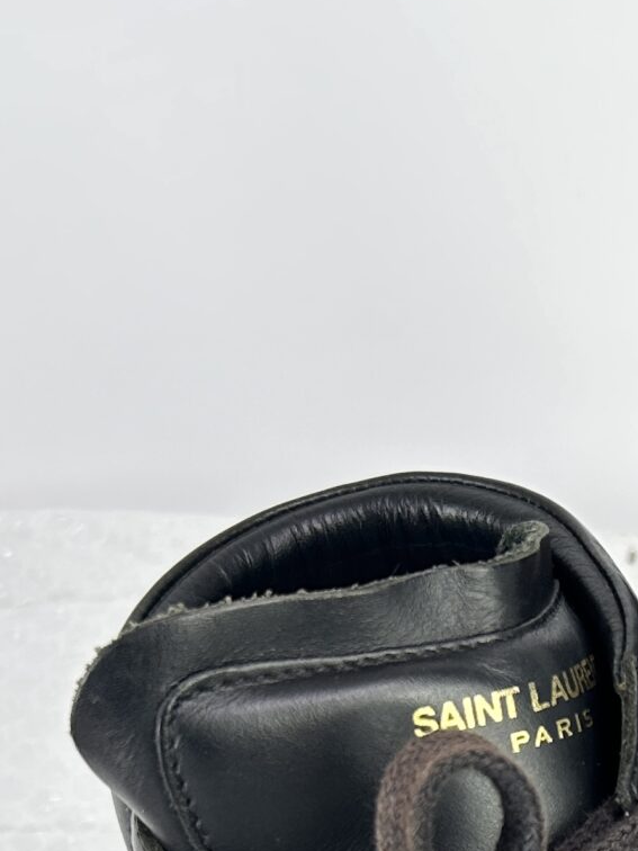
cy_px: 1298
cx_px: 900
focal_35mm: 88
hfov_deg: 15.7
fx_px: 2163
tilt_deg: -53.8
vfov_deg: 19.3
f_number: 1.5
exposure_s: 1/100
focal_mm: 5.7
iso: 32
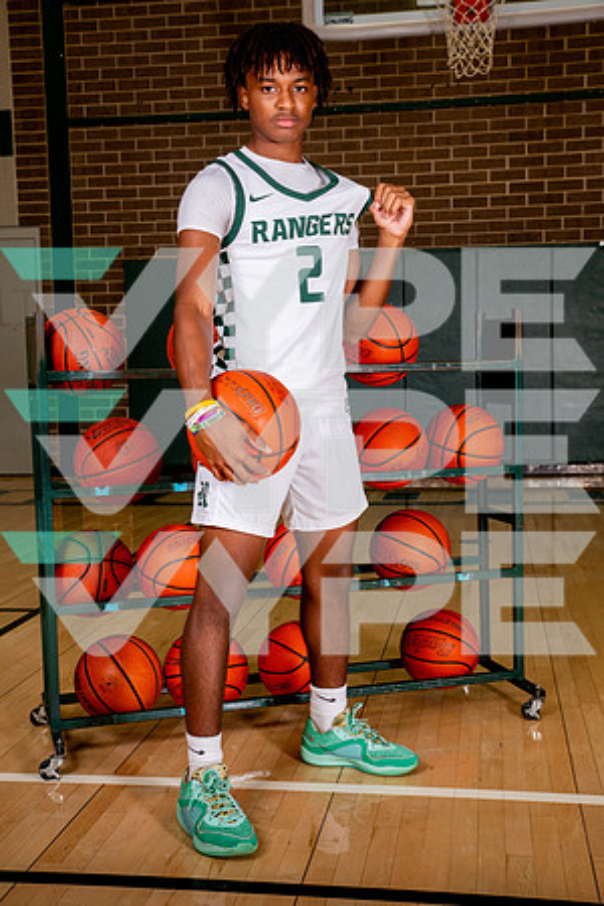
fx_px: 1158
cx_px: 302
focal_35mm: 46
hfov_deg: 29.2
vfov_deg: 42.7
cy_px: 453
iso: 800
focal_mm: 46
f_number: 7.1
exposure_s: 1/320
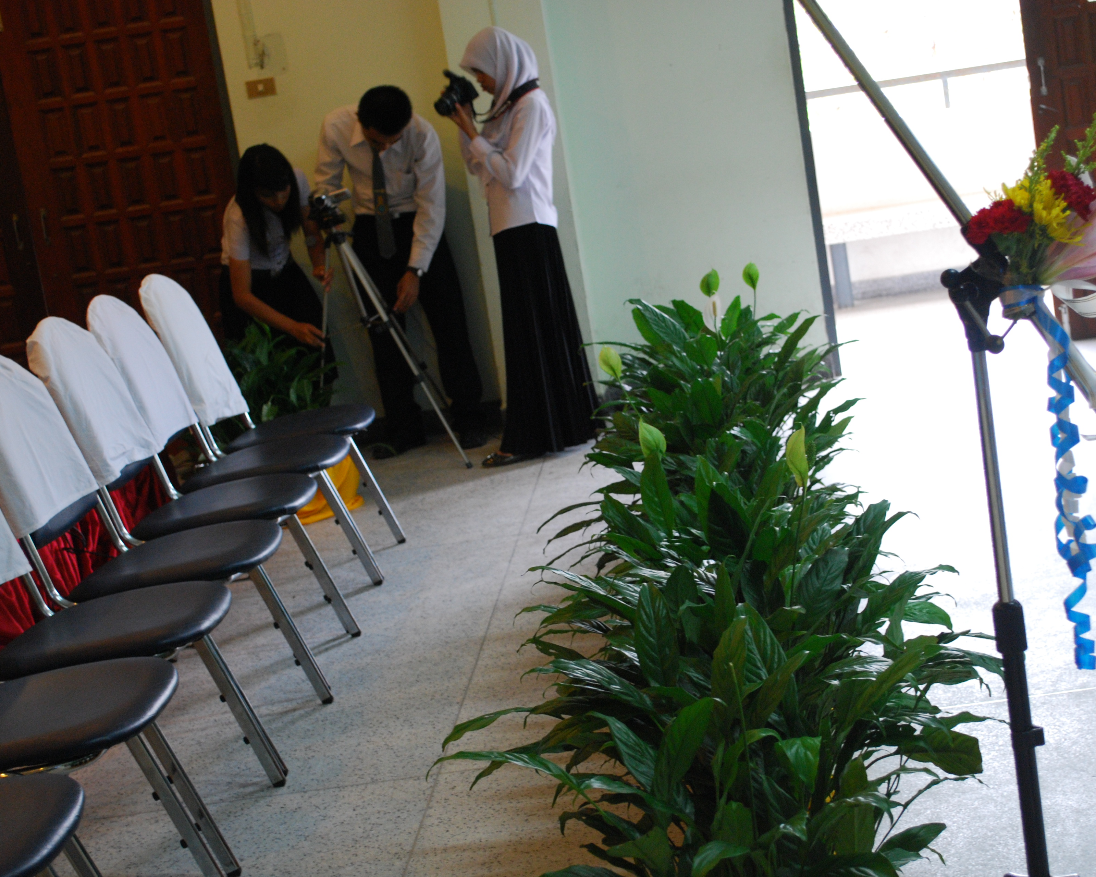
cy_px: 440
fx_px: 1881
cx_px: 602
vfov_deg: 26.2
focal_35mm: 58
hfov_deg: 32.5
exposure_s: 1/25
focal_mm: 34
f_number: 5.6
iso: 800
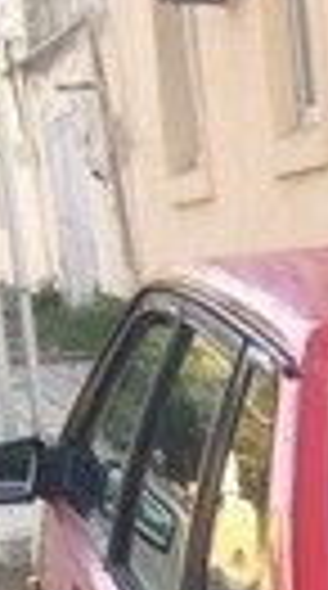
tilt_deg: -18.5
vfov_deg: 16.4
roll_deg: +3.1
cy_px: 878
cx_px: 773
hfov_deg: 9.1
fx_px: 1869
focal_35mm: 120
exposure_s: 1/158
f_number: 2.2
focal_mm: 4.15
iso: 32
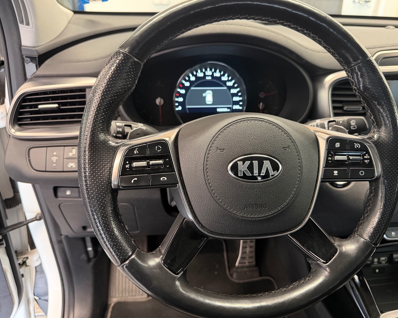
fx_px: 306
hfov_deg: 66.0
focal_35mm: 26
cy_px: 160
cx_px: 213
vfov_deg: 54.9
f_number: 1.78
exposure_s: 1/50
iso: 640
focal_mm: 6.76
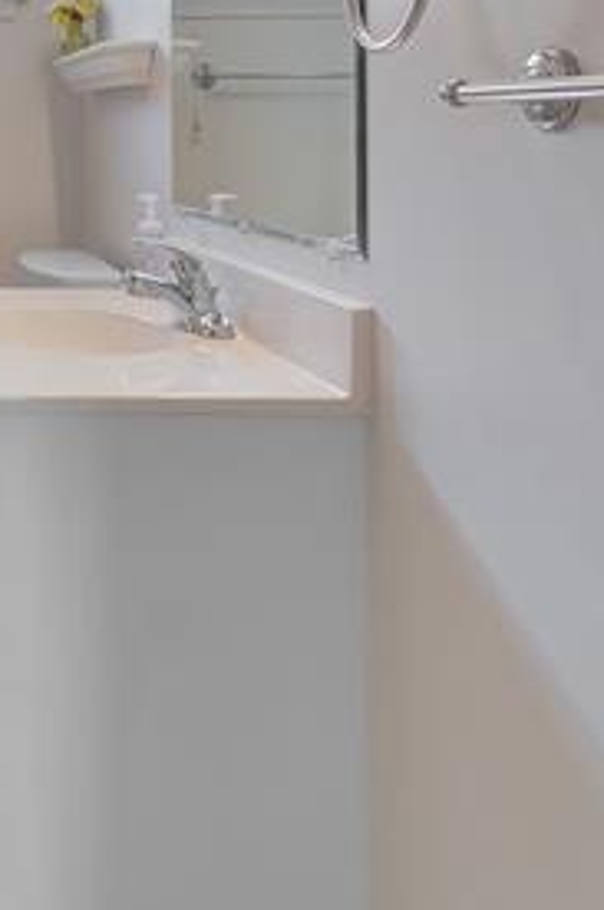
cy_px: 129
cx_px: -134
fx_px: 985
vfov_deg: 45.9
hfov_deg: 29.1
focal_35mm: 39
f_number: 9
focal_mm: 14
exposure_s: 1/15
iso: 360
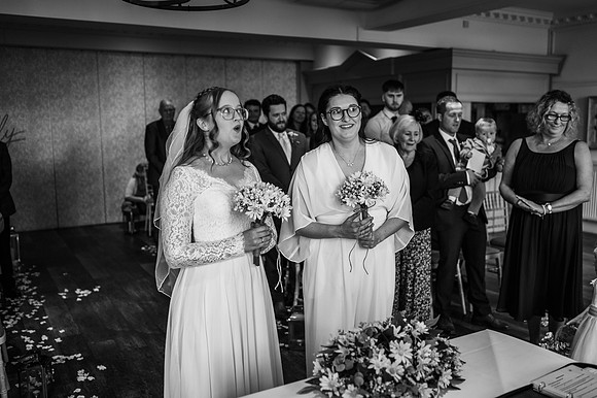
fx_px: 580
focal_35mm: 35
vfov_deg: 37.8
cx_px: 298
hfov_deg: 54.5
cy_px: 199
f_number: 2.2
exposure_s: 1/200
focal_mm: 35
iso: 400
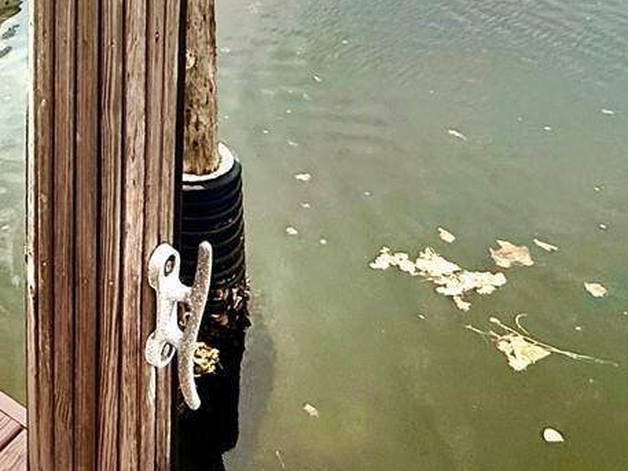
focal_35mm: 49
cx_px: 88
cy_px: -239
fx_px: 889
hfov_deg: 36.9
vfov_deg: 23.6
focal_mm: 2.22
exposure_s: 1/2841
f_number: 2.2
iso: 50
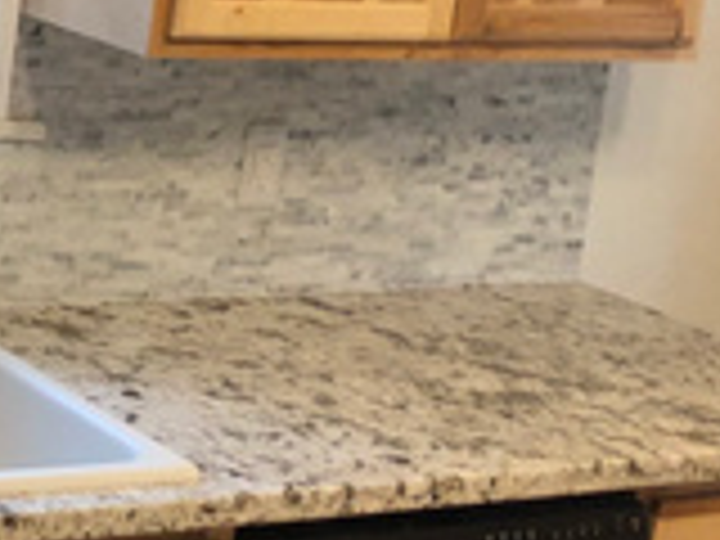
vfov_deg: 13.1
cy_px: 90
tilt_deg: -15.2
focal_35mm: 112
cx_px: -333
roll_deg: -4.4
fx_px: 2330
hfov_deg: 16.2
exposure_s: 1/30
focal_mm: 3.99
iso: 40
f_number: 1.8
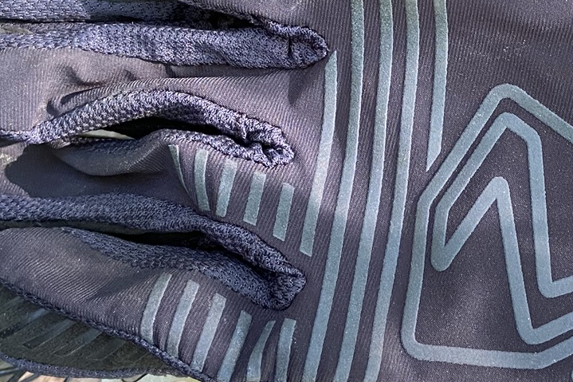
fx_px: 1225
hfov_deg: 26.1
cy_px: 42
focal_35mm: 77
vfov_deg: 17.5
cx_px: 408
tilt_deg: -64.8
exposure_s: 1/60
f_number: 1.8
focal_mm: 4.25
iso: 125
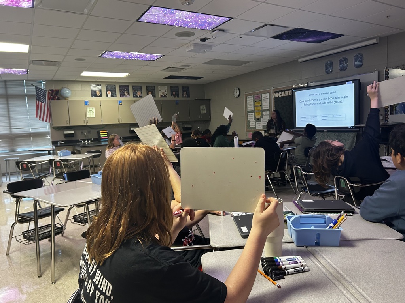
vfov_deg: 53.1
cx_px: 202
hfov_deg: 67.3
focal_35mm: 26
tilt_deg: -5.8
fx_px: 304
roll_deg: +2.7
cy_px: 152
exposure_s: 1/60
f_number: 1.5
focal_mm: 5.7
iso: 200
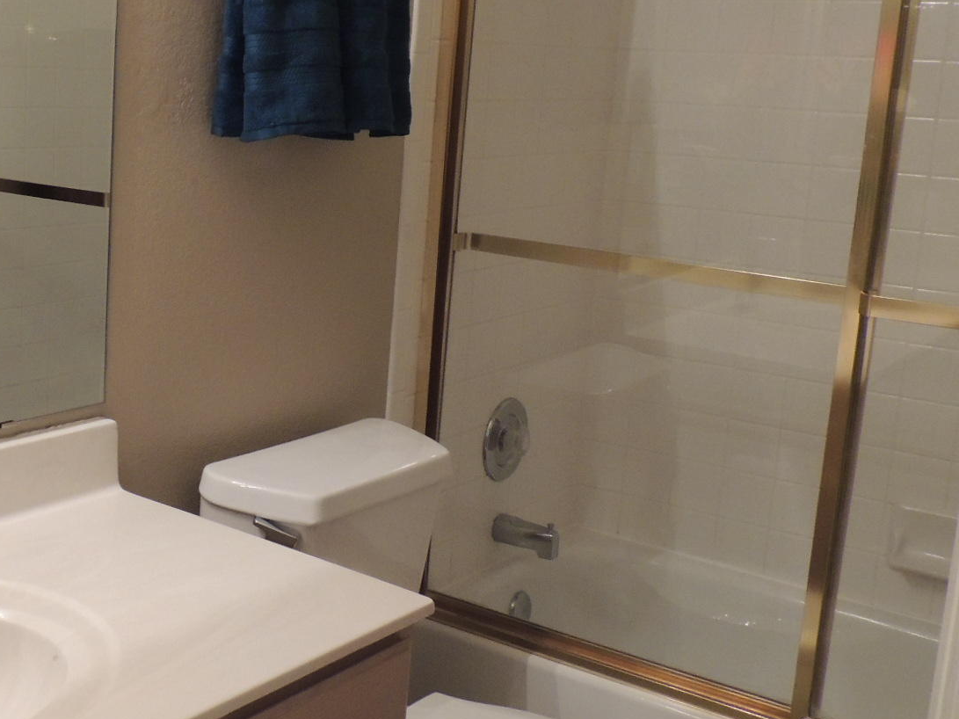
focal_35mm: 50
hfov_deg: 36.7
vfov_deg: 29.1
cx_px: 171
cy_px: 312
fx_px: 1385
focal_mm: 4.3
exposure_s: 1/30
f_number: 3
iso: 360
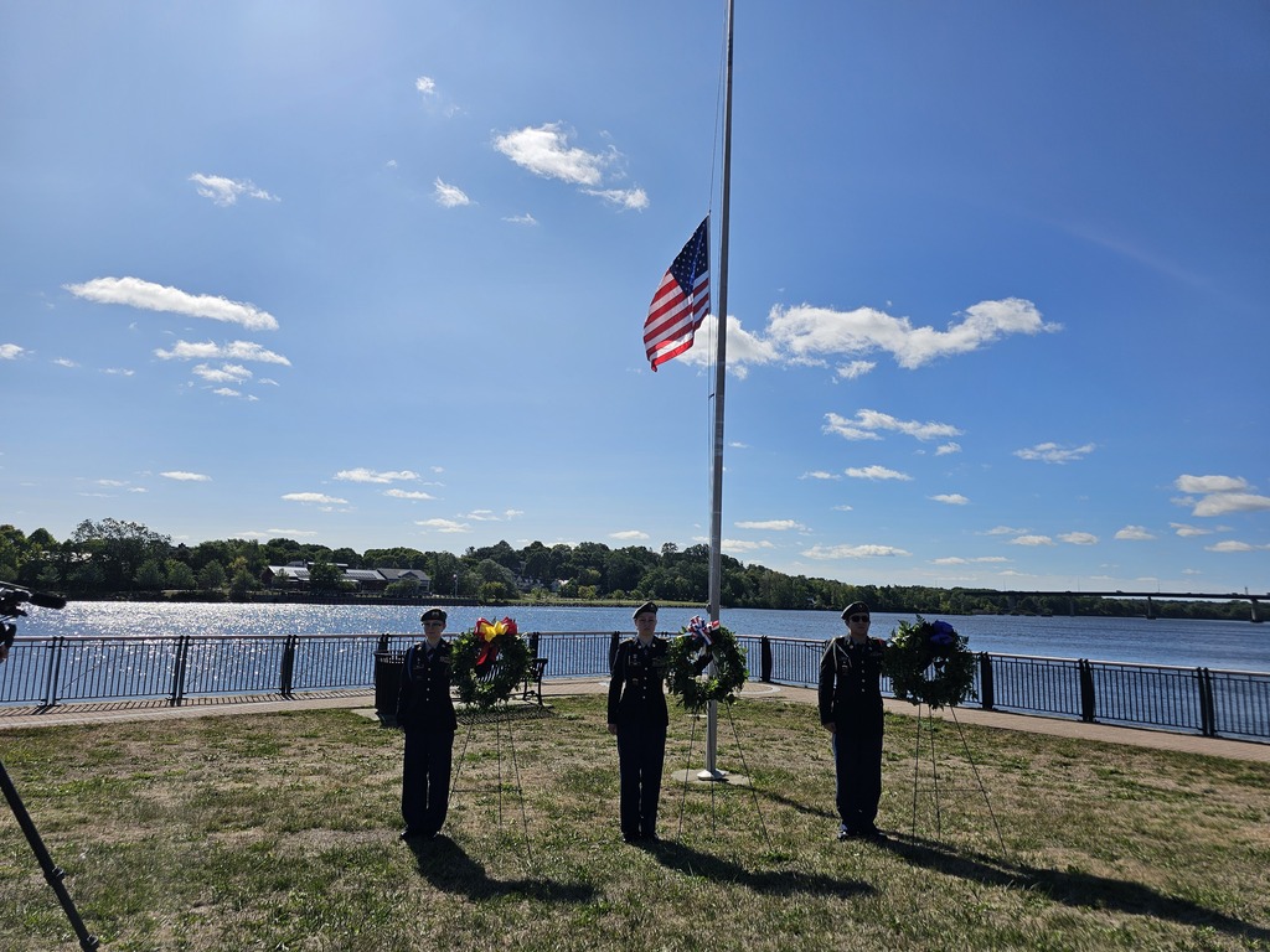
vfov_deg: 58.9
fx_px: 844
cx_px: 635
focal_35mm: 23
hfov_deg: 73.9
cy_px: 476
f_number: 1.7
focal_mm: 6.3
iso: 10
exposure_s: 1/2077
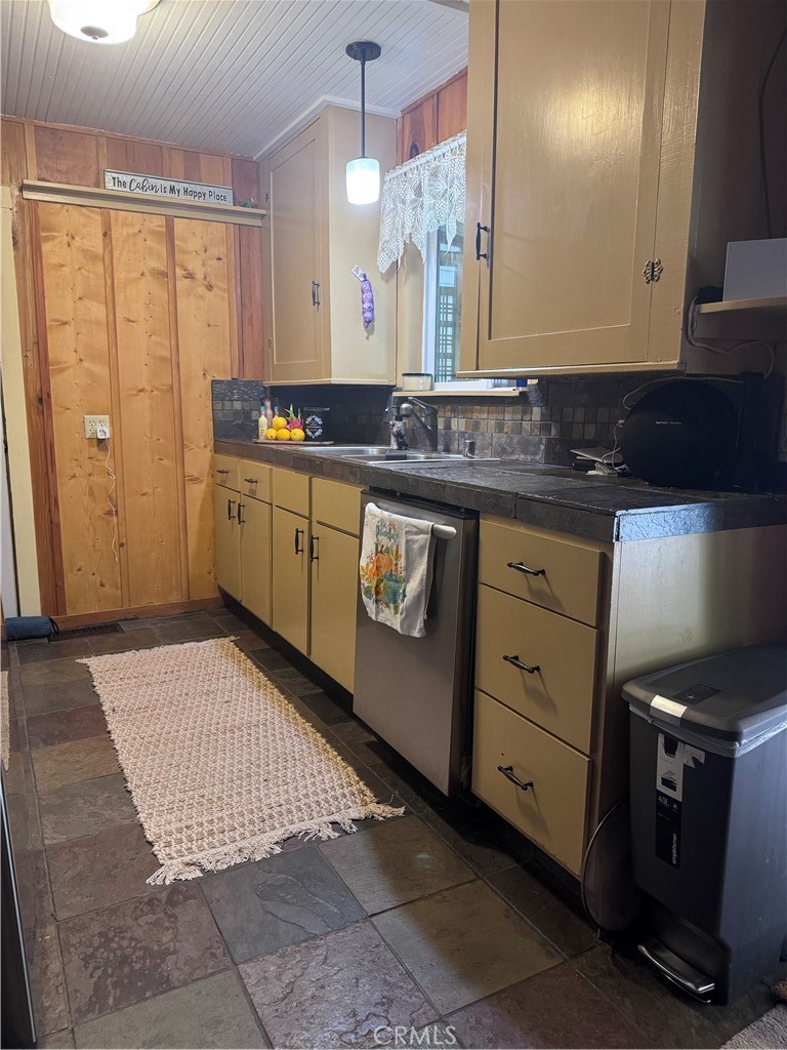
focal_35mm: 24
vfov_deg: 71.6
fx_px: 728
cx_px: 394
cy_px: 525
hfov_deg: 56.8
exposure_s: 1/60
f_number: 1.78
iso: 320
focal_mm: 6.76
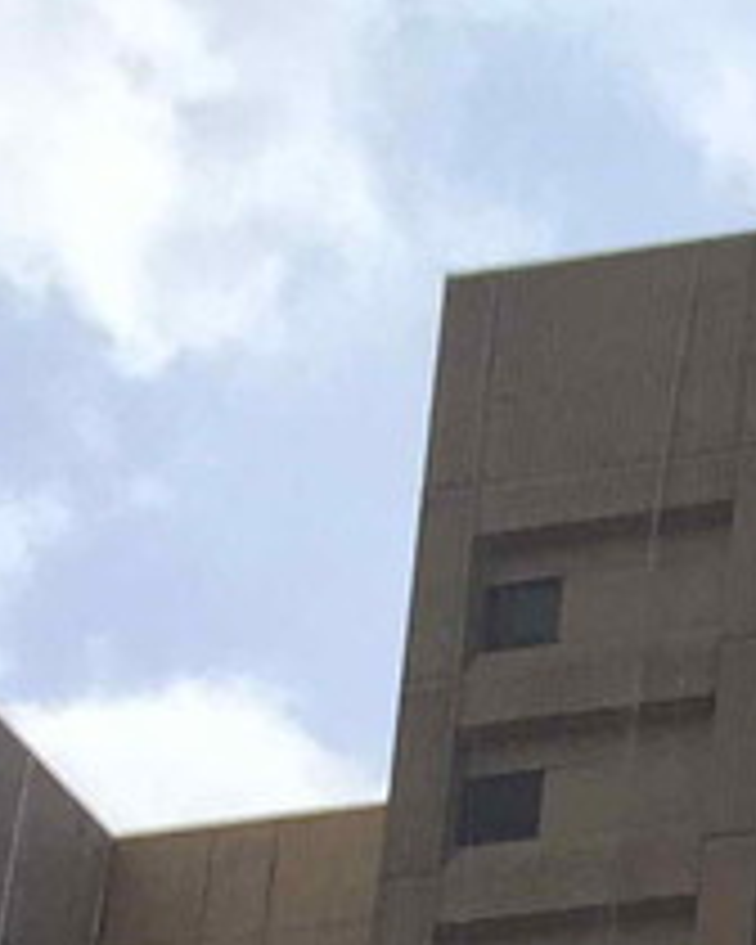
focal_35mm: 202
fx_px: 5650
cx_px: 1962
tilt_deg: +20.6
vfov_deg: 8.6
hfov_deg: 7.1
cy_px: 2383
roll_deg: -2.6
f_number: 2.2
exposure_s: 1/2475
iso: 32
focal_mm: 4.15
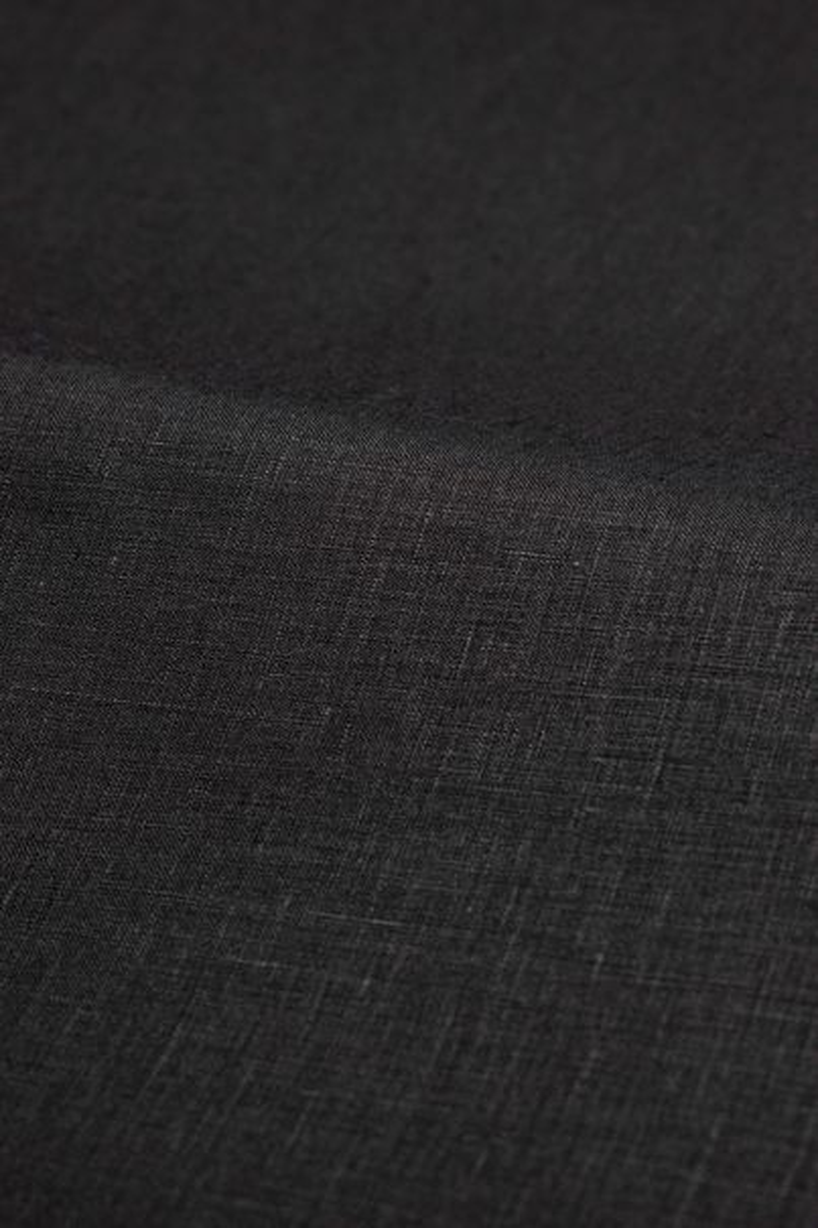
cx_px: 409
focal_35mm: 85
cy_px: 614
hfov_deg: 16.1
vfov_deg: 23.9
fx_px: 2899
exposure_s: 1/100
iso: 160
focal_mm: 85
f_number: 8
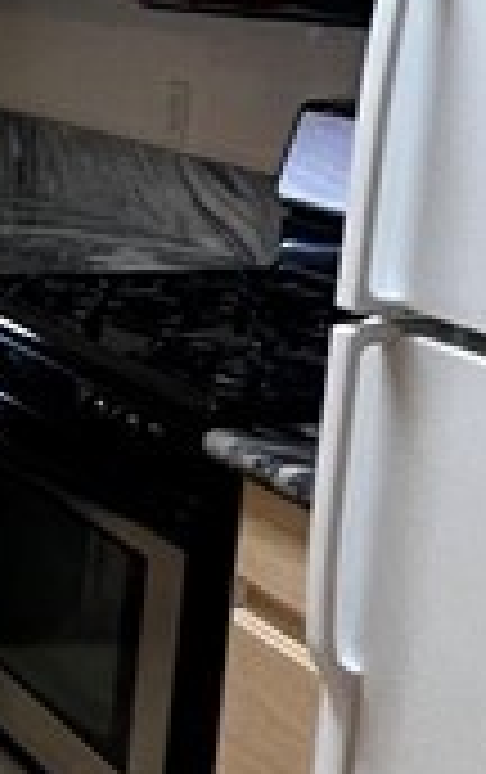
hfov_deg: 12.3
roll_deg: +1.0
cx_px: -711
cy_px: 310
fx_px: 1732
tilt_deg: -11.6
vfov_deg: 25.1
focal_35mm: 82
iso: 200
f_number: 1.8
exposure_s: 1/60
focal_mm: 1.57
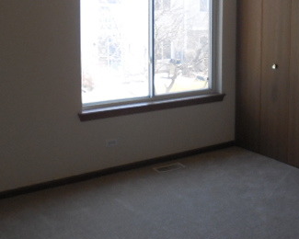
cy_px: 51
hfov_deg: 36.8
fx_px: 442
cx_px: 206
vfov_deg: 29.6
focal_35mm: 50
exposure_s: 1/250
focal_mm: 4.6
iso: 450
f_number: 3.5
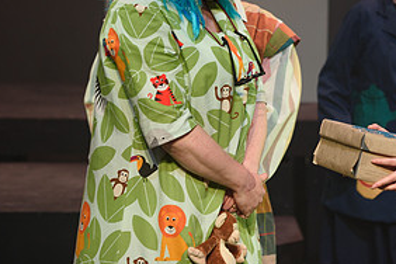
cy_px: 1
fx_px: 2585
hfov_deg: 8.7
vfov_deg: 5.8
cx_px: 375
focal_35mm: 235
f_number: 2.8
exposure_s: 1/125
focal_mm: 112
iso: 800
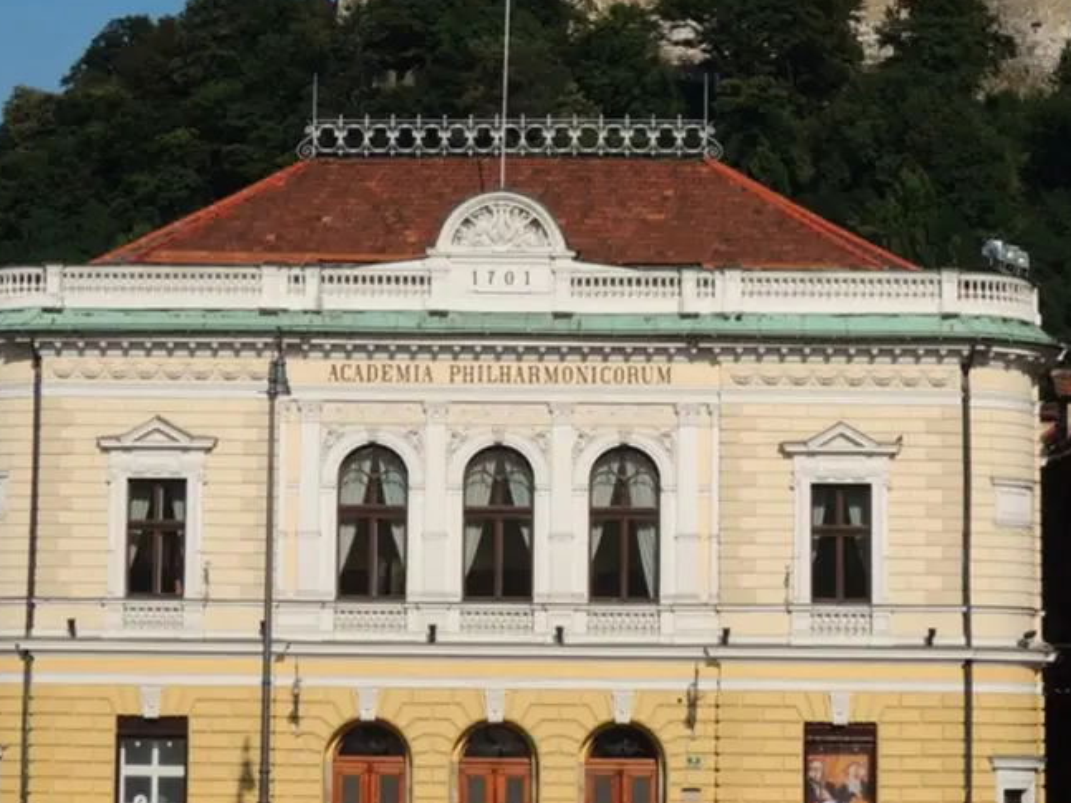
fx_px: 3155
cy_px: 275
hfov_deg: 19.3
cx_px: 492
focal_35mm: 102
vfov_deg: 14.5
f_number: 4
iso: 100
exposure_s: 1/1600
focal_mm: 9.9
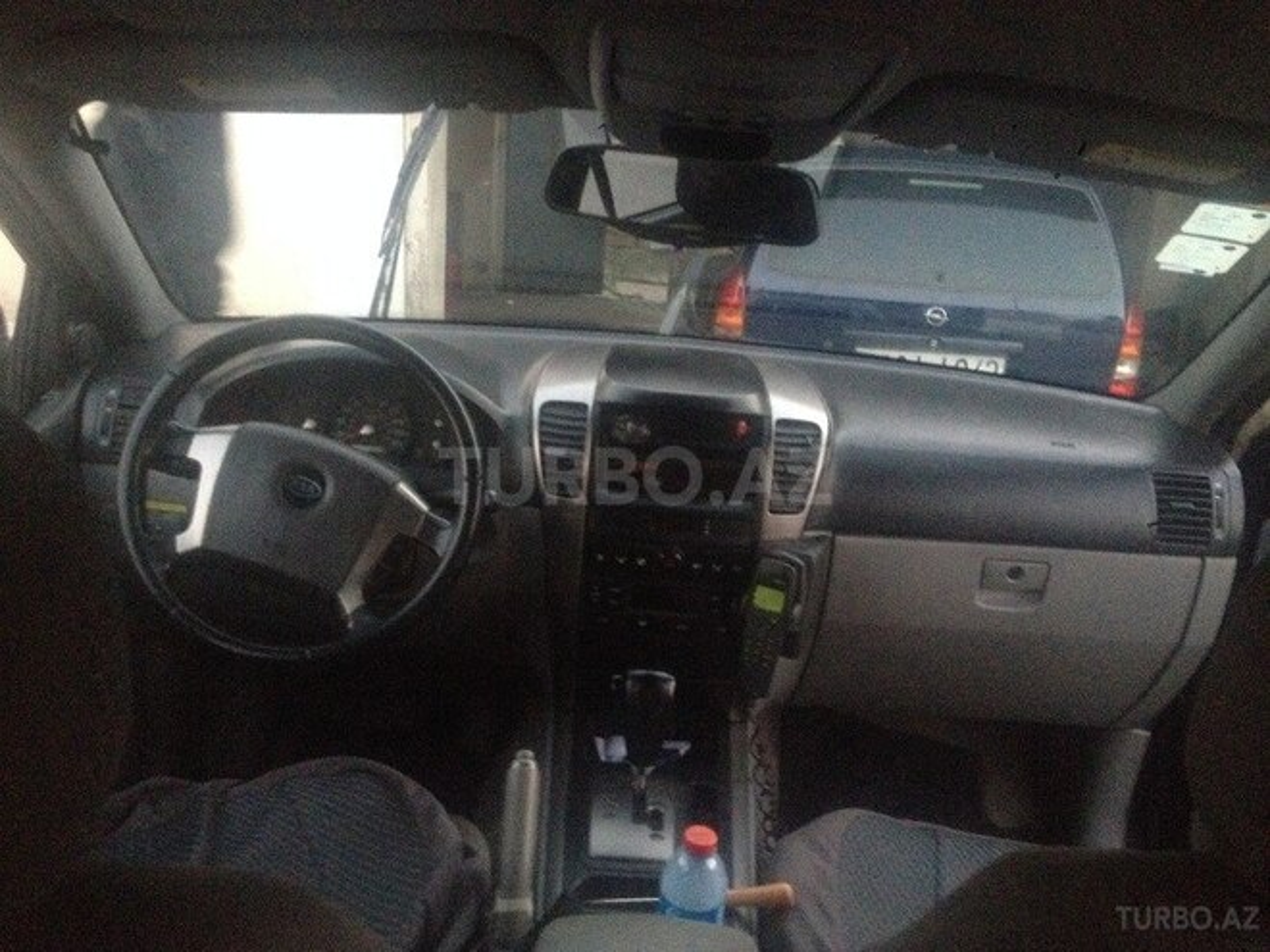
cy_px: 476
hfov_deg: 52.6
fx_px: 1284
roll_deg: -1.8
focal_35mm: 35
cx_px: 635
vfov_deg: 40.7
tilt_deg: -19.1
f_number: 2.4
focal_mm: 4.28
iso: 800
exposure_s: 1/15
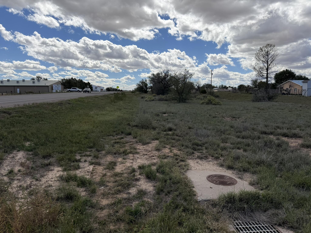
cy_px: 116
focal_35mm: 24
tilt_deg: -6.0
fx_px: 216
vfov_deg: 56.8
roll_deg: +1.3
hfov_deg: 71.6
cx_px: 156
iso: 80
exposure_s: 1/7353
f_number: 1.78
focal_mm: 6.76
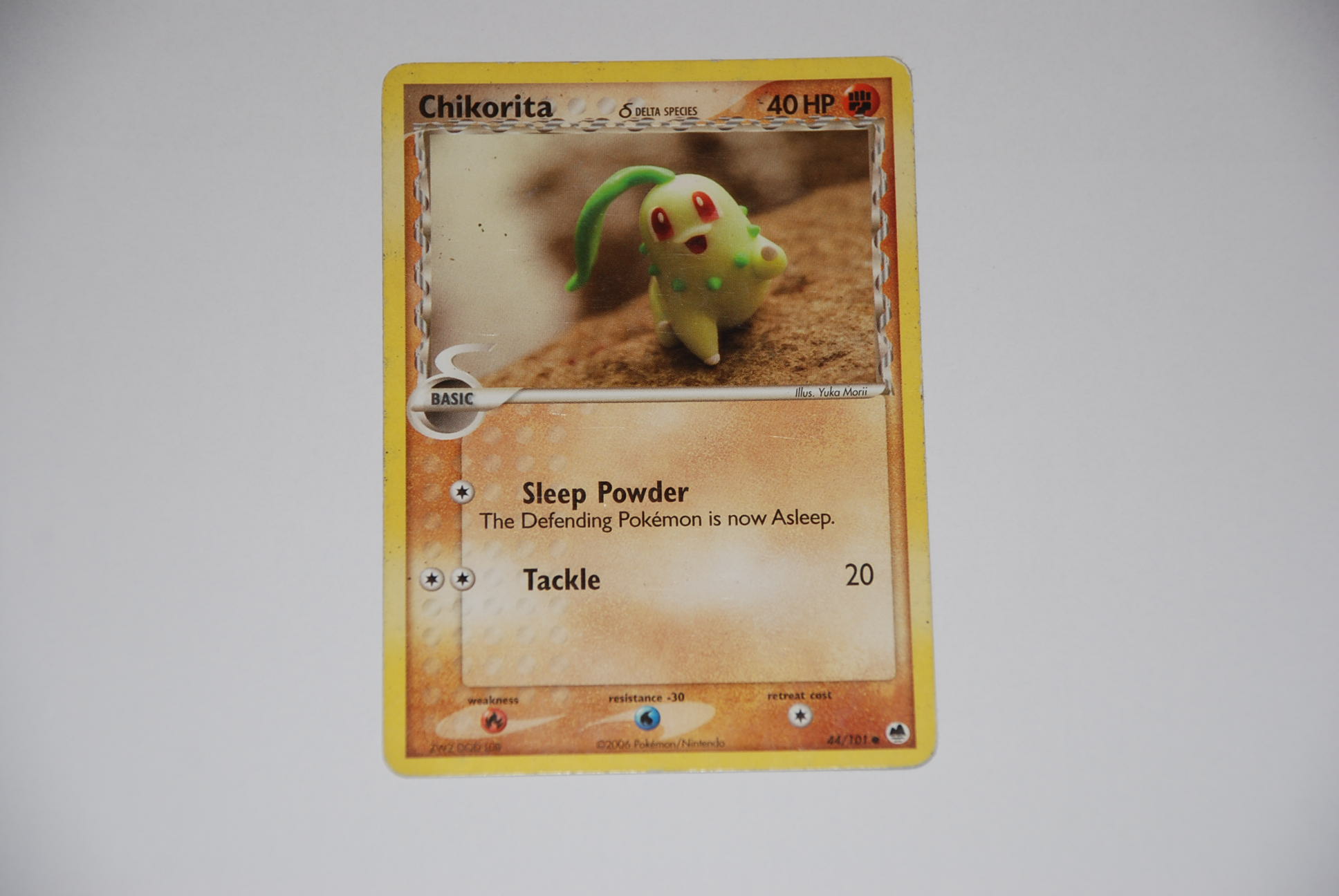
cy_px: 448
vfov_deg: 9.2
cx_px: 670
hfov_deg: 13.7
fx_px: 5586
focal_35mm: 150
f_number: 5.6
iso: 200
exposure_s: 1/60
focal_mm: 100
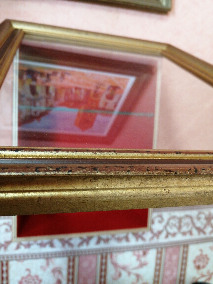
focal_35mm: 27
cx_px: 106
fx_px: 222
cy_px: 142
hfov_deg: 51.4
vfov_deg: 65.3
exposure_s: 1/33.3
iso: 320
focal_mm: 3.95
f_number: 1.8
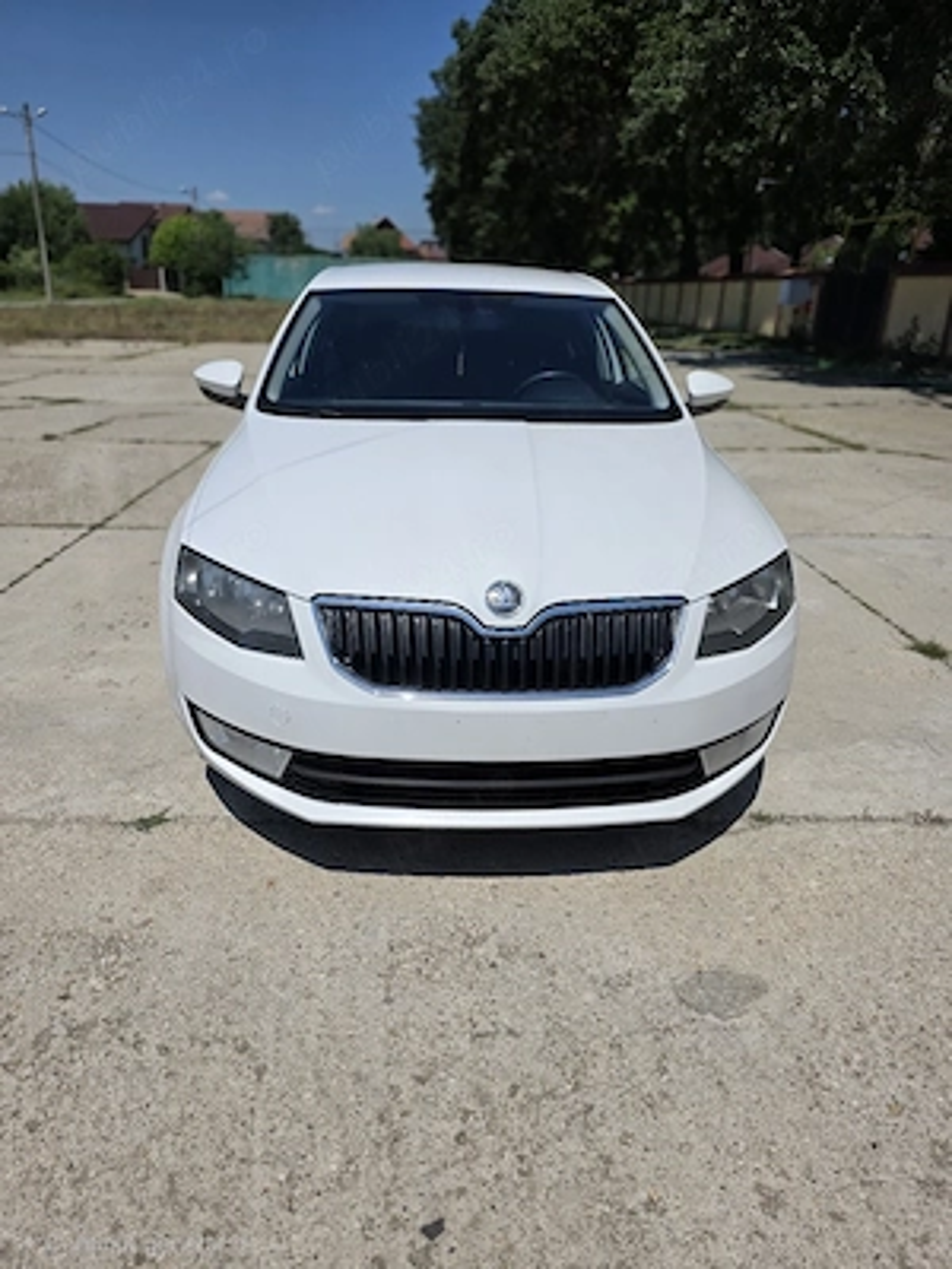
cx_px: 476
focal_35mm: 23
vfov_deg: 73.9
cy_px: 634
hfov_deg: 58.9
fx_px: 843
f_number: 1.7
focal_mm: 6.3
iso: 40
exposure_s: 1/10000
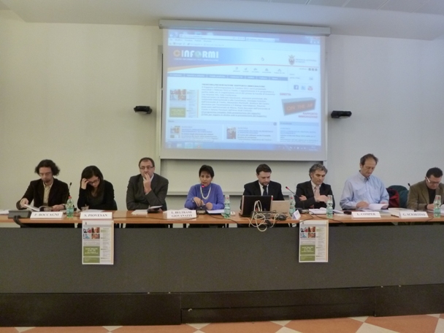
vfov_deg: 56.8
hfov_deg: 71.6
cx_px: 222
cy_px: 166
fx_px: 308
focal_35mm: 24
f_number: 3.3
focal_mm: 4.3
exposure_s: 1/20
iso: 400
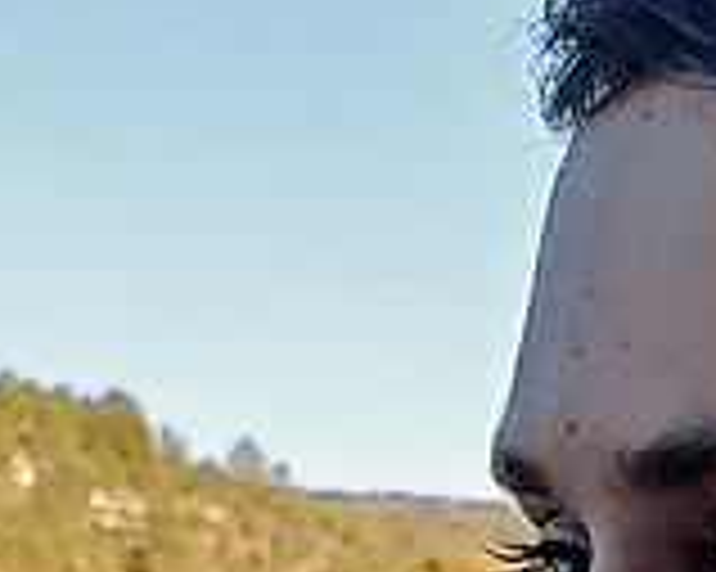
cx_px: 423
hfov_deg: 8.3
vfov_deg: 6.5
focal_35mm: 232
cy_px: 962
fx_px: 4913
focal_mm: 4.23
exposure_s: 1/962
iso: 50
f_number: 1.5
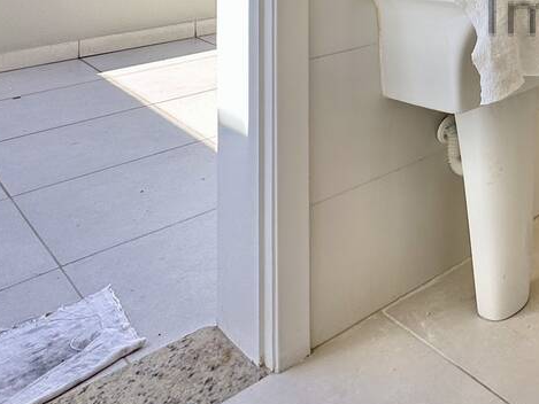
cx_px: 591
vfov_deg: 27.5
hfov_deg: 37.0
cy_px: -134
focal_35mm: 43
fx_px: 670
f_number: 2.2
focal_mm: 2.22
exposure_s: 1/322
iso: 40
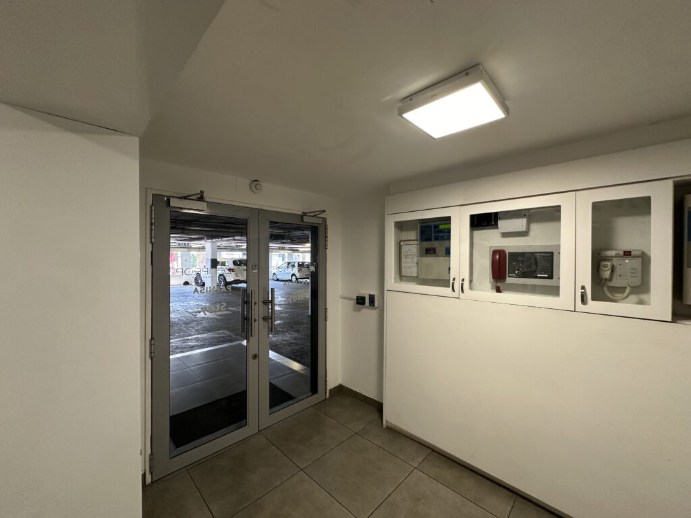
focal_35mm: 14
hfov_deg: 102.1
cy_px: 259
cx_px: 346
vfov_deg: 85.7
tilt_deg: +0.1
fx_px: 279
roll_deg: +1.4
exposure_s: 1/50
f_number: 2.2
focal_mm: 2.22
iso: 250
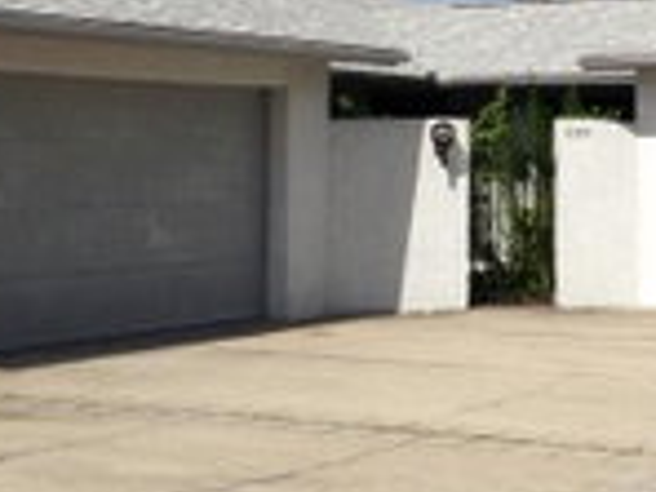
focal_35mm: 101
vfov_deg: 14.5
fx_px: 1914
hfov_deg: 18.9
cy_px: 66
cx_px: 667
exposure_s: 1/3247
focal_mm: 4.28
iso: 50
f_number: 2.4
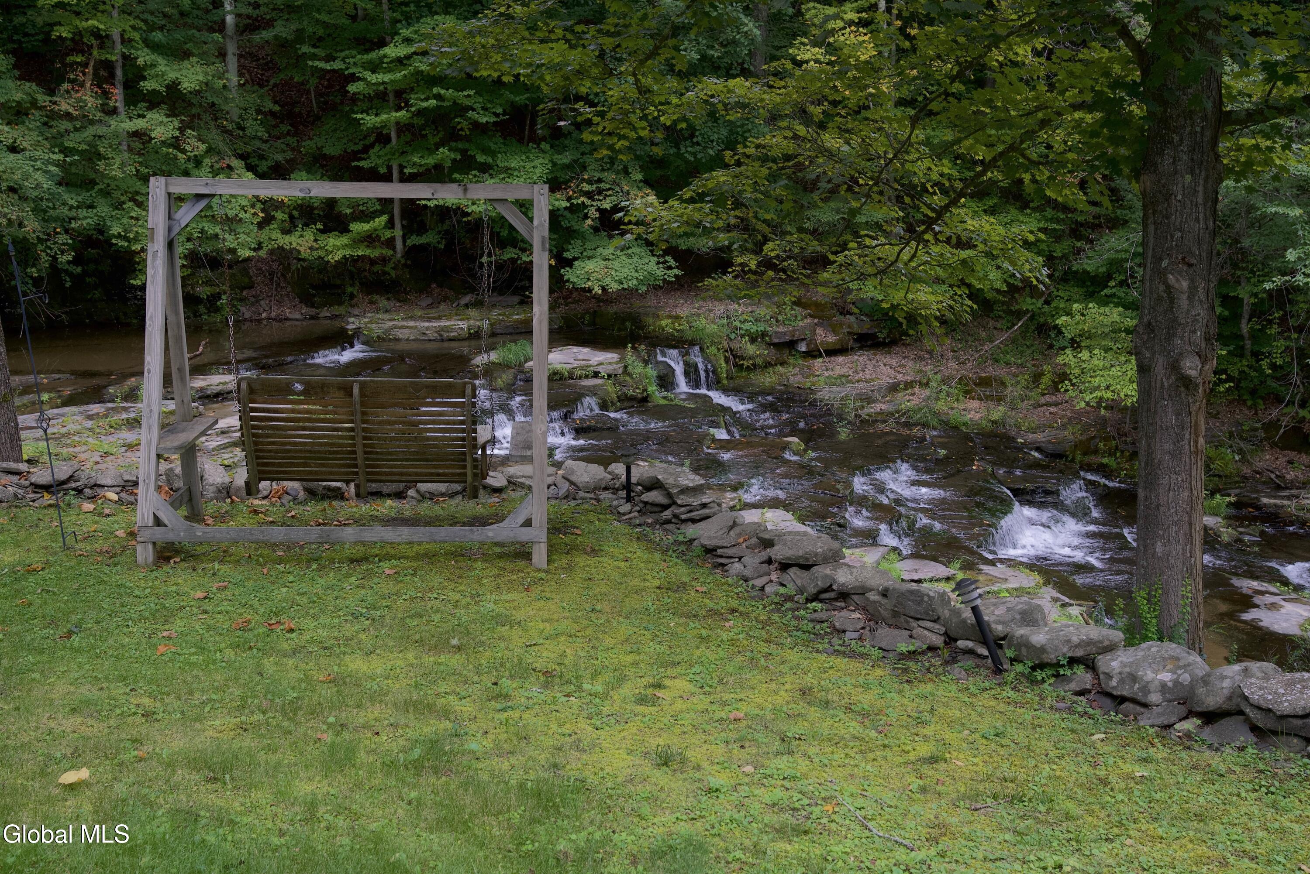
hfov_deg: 51.9
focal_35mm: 37
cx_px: 655
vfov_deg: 36.0
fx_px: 1347
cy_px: 437
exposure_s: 1/60
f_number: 7.1
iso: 500
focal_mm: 37
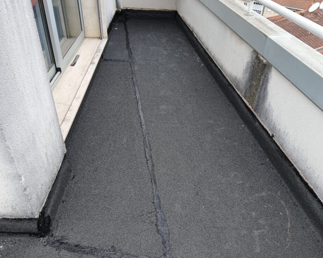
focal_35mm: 28
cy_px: 129
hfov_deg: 62.2
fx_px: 268
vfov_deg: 51.5
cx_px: 163
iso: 32
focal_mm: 3.98
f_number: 1.8
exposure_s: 1/100
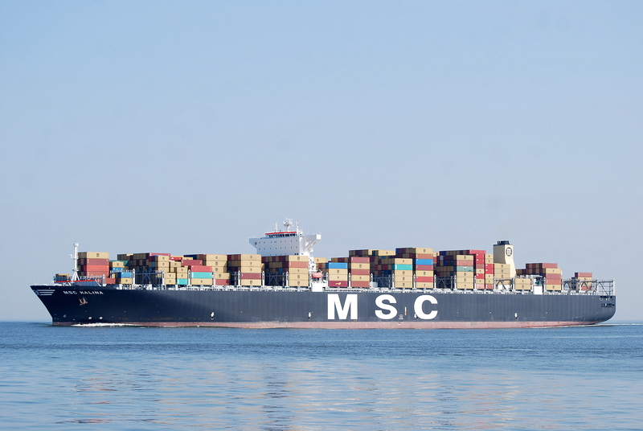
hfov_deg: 19.4
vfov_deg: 13.1
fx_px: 1878
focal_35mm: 105
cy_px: 216
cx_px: 322
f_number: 5.6
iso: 100
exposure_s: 1/500
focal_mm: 70
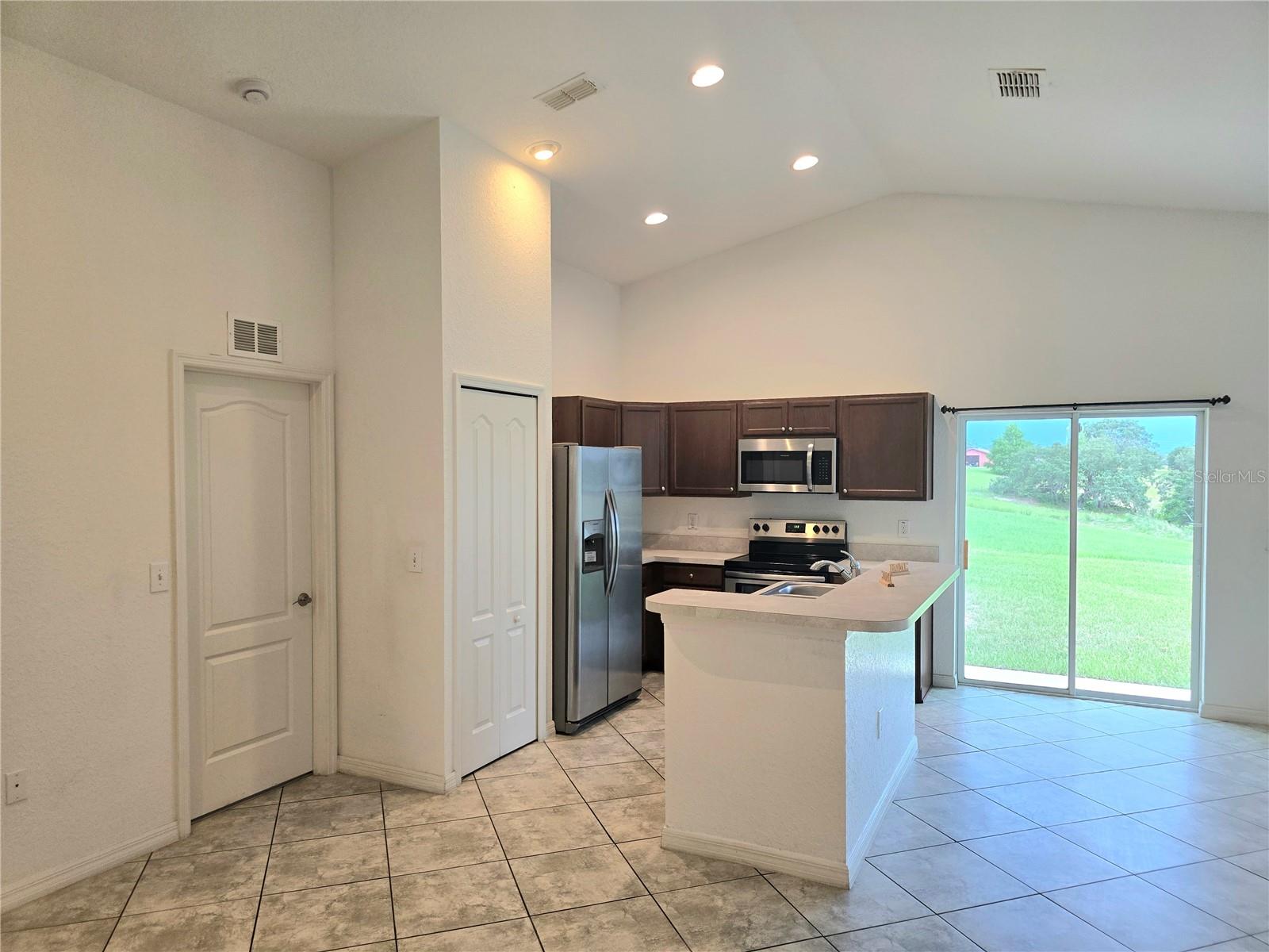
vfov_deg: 58.9
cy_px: 476
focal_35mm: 23
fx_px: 843
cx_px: 634
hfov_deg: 73.9
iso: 100
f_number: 1.7
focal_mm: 6.3
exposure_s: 1/120
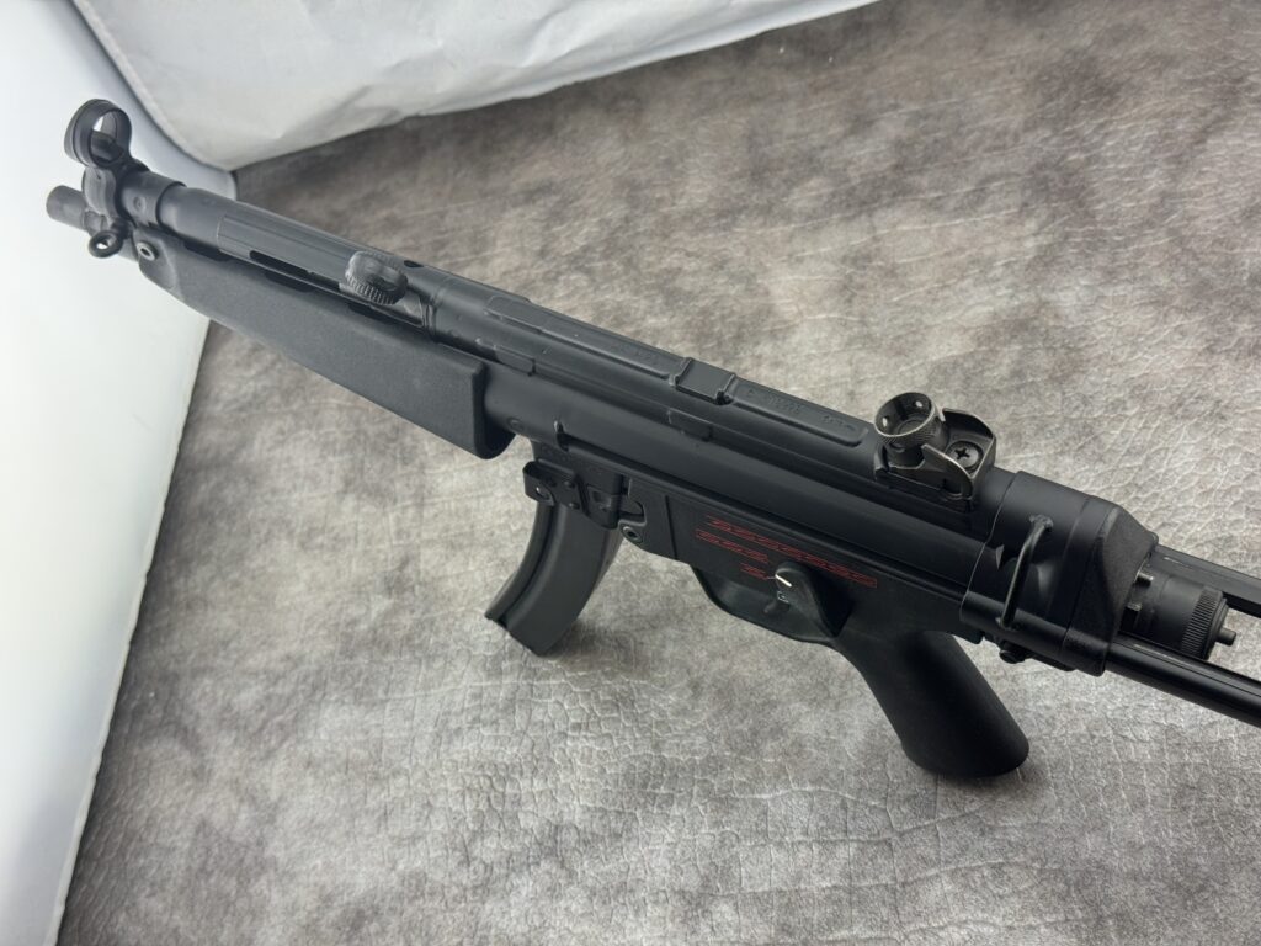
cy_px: 473
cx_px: 630
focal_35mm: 48
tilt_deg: -48.6
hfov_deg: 39.7
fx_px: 1749
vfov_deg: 30.3
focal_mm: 6.76
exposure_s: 1/184
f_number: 1.78
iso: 64
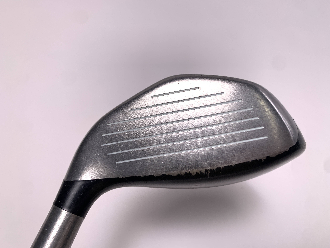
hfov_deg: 67.3
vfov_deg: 53.1
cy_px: 124
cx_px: 165
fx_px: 248
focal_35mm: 26
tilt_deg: -60.0
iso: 25
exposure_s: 1/384
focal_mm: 4.25
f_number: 1.8
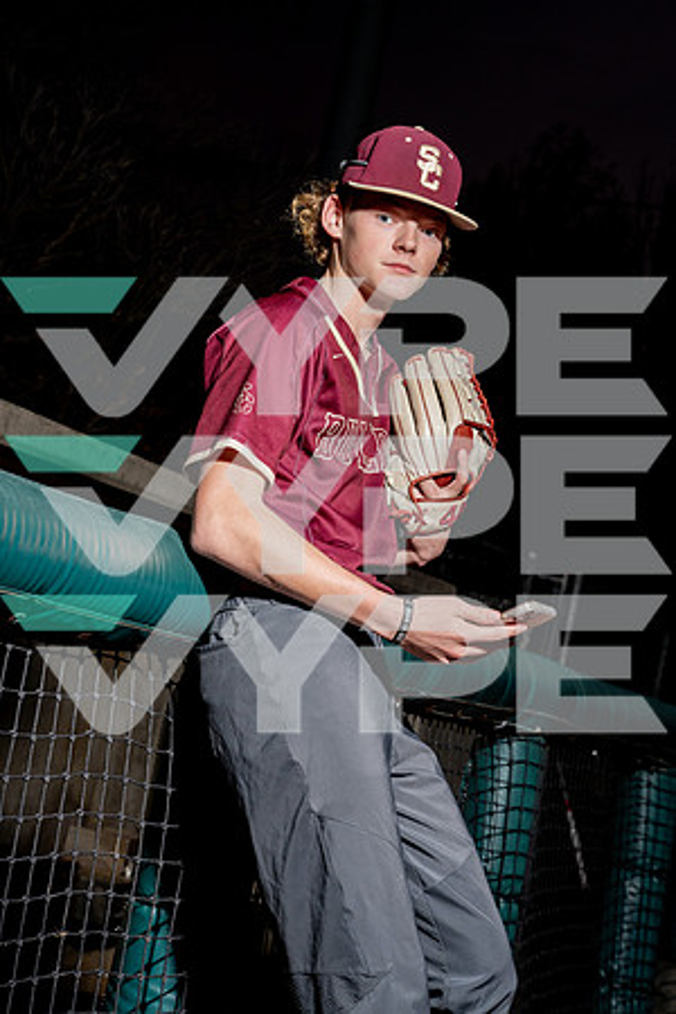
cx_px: 338
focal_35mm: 70
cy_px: 507
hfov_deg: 19.5
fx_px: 1972
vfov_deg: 28.8
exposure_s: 1/250
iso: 400
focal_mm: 70
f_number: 8
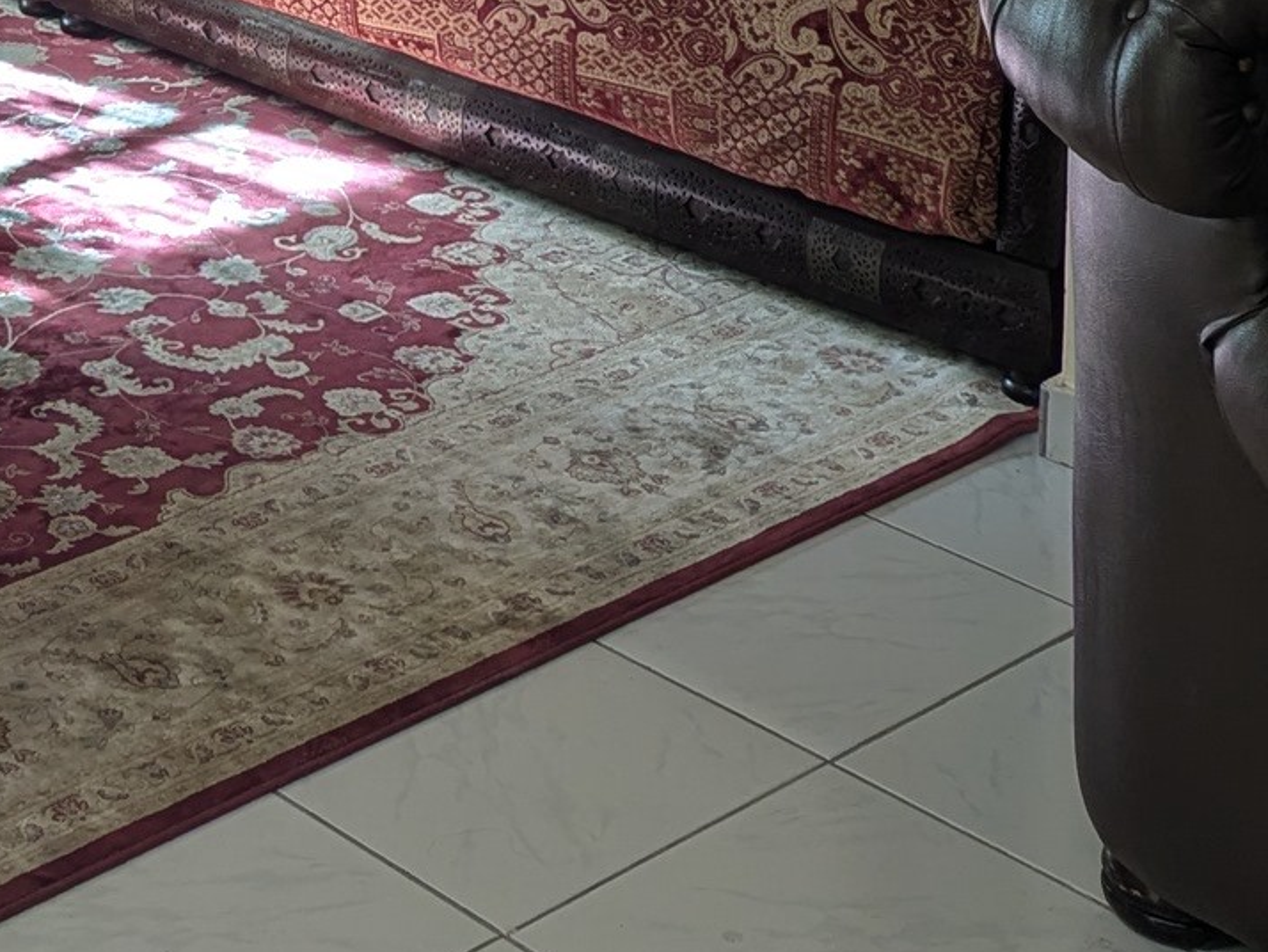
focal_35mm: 86
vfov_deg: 15.8
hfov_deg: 22.0
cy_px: -458
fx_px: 3151
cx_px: 46
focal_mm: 6.81
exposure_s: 1/173
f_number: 1.85
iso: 43
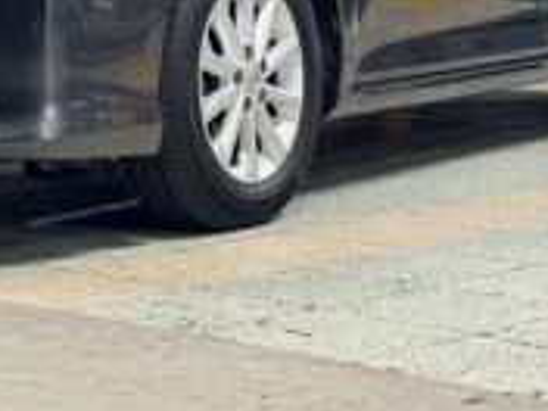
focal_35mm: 131
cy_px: -140
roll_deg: +0.8
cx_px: 87
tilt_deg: +2.1
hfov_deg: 14.9
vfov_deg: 11.0
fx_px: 2074
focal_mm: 6.76
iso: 500
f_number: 1.78
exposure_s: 1/30
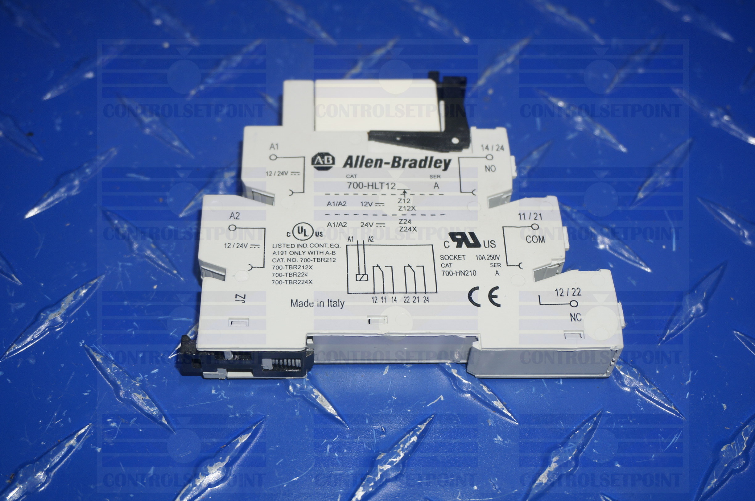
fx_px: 1005
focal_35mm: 48
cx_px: 378
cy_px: 250
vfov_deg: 28.0
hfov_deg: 41.2
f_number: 5
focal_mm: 32
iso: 125
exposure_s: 1/60
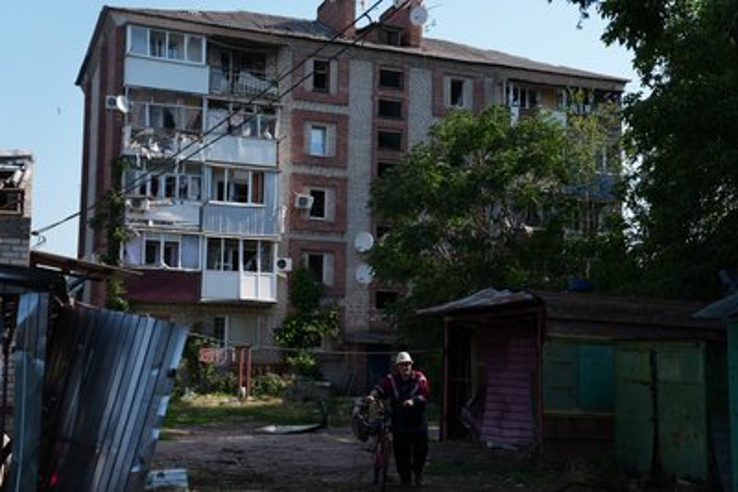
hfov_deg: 40.3
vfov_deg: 27.5
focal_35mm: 49
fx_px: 1005
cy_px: 246
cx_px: 369
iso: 100
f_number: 2.8
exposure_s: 1/1250
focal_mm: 49
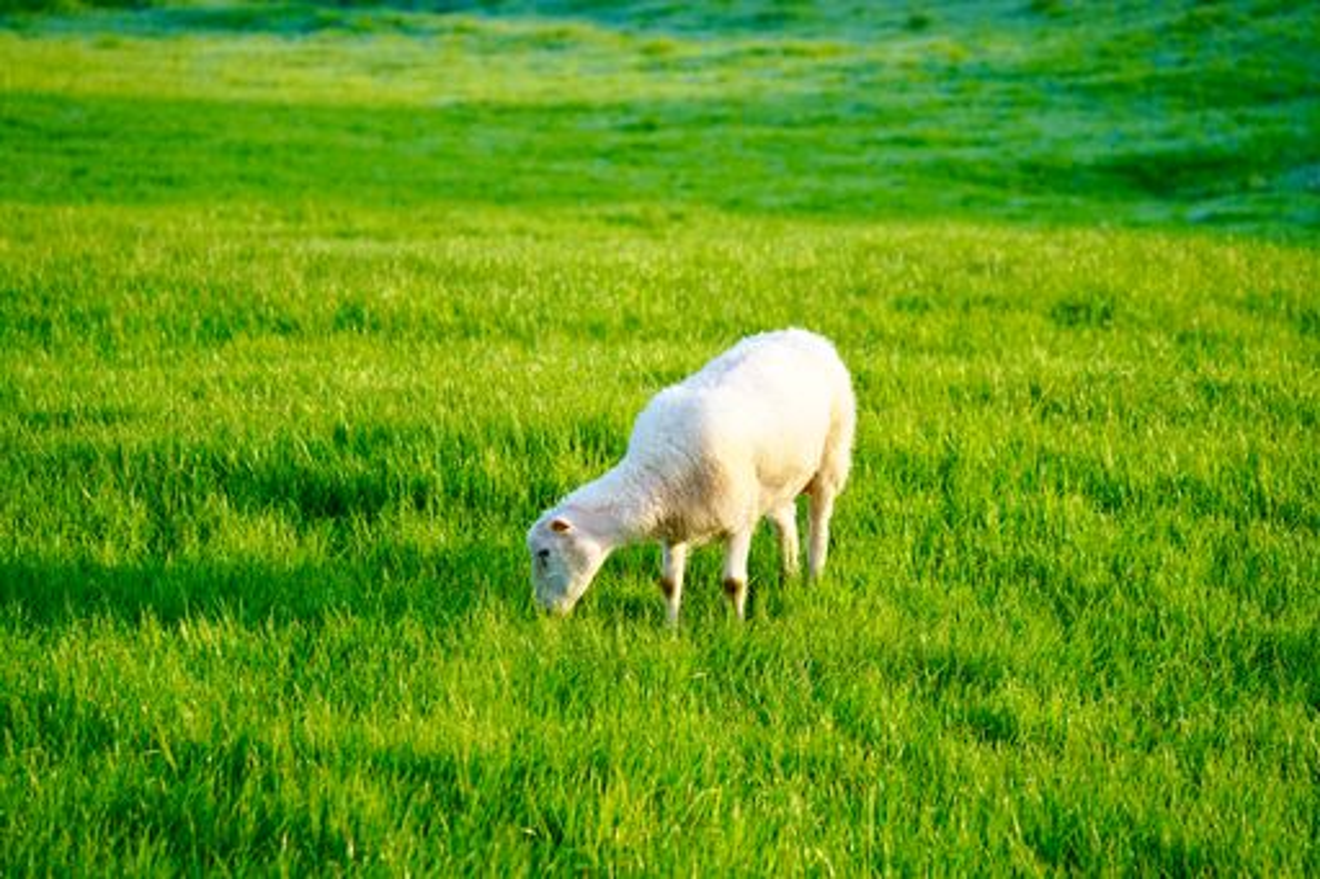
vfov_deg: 9.6
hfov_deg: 14.4
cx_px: 660
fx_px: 5241
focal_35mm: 143
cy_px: 440
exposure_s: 1/160
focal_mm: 143
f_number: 5
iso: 250
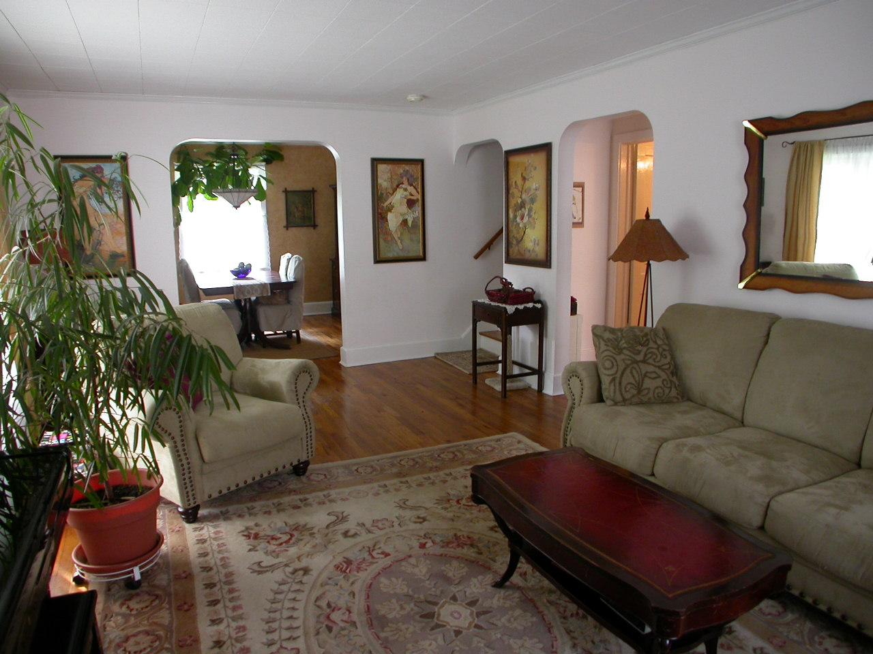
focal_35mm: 38
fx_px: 958
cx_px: 436
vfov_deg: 37.7
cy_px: 327
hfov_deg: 49.0
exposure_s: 1/8.7
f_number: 2.6
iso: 100
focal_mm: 7.85
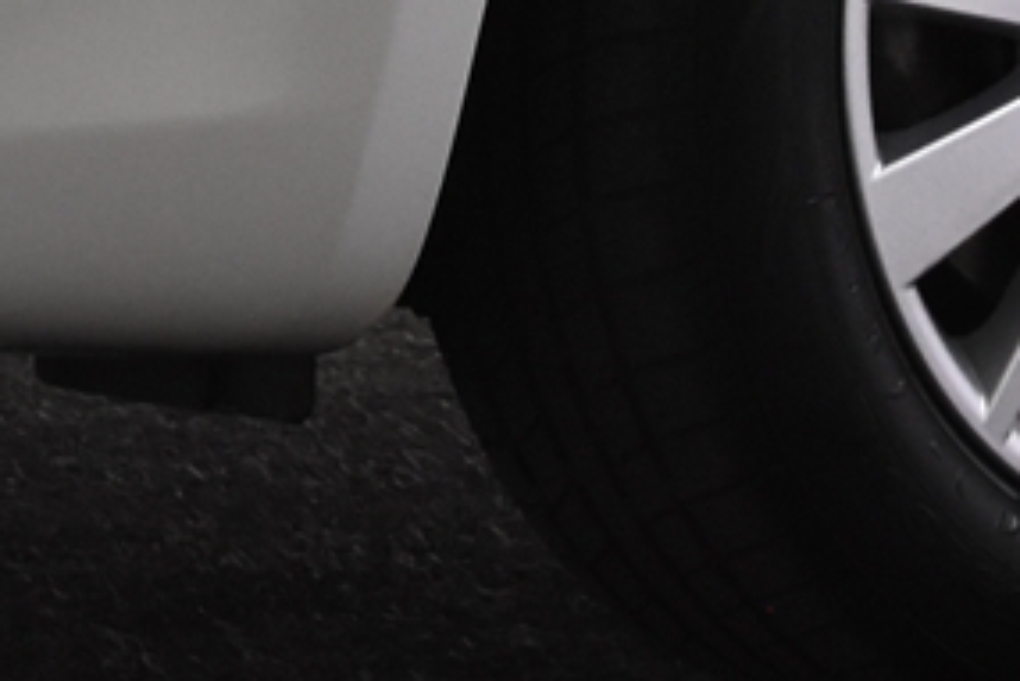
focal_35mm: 282
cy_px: -777
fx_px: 7994
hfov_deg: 7.3
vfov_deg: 4.8
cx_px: 924
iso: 1600
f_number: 5
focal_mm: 28
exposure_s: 1/100
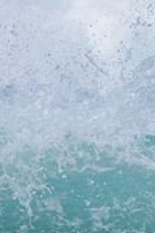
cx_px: 247
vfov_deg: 1.0
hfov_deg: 0.7
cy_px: 122
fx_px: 12889
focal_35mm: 1992
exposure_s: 1/2000
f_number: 5.6
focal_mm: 500
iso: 125
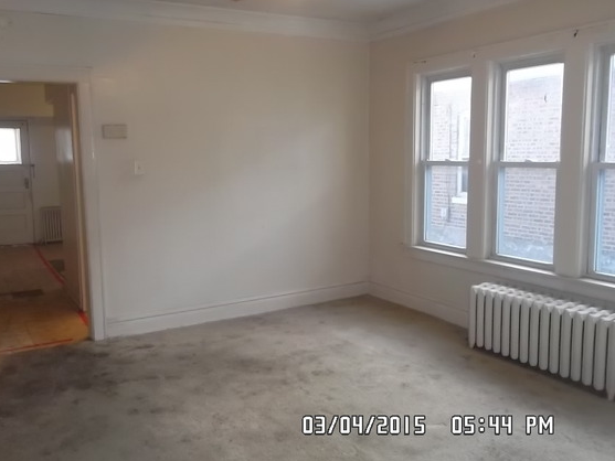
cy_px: 219
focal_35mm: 31
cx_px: 288
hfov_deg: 58.3
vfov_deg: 45.4
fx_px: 551
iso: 320
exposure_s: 1/50
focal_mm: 4.9
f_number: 3.5
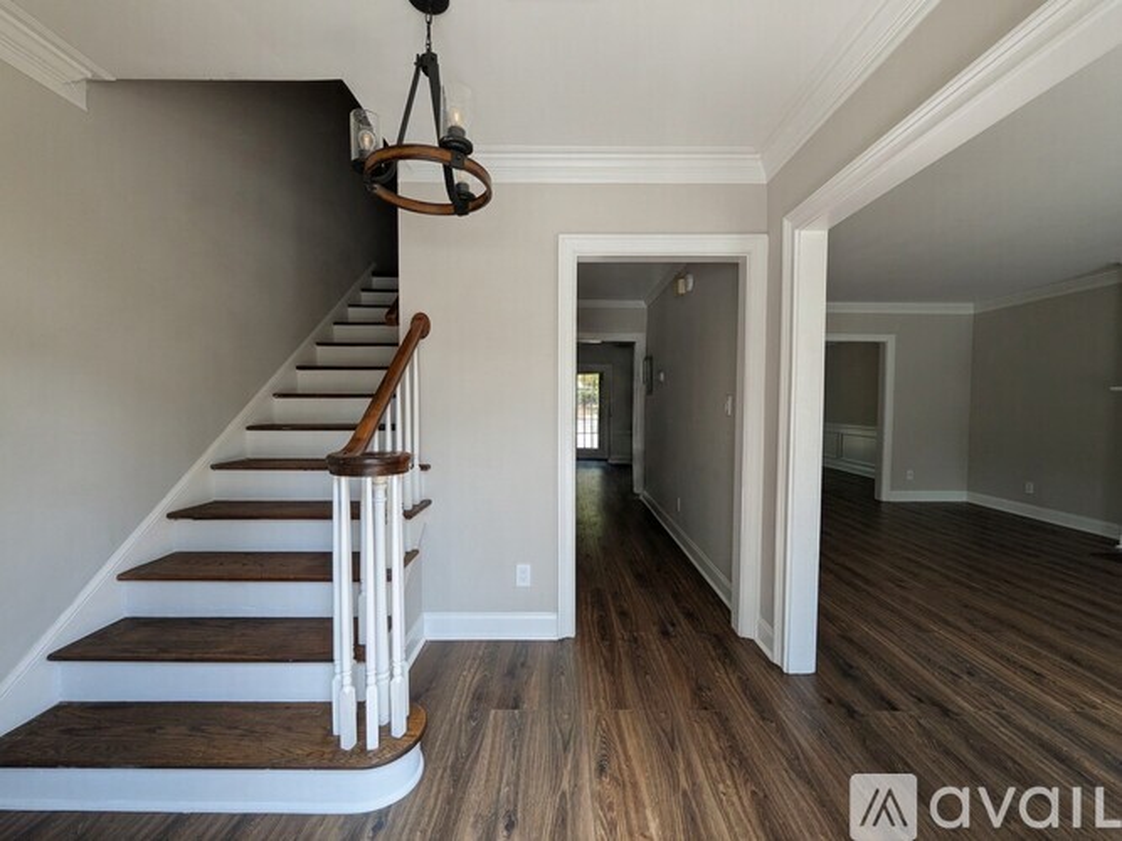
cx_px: 561
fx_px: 454
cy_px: 420
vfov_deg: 85.7
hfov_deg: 102.1
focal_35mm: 14
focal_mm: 1.83
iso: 50
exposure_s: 1/60
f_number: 2.2
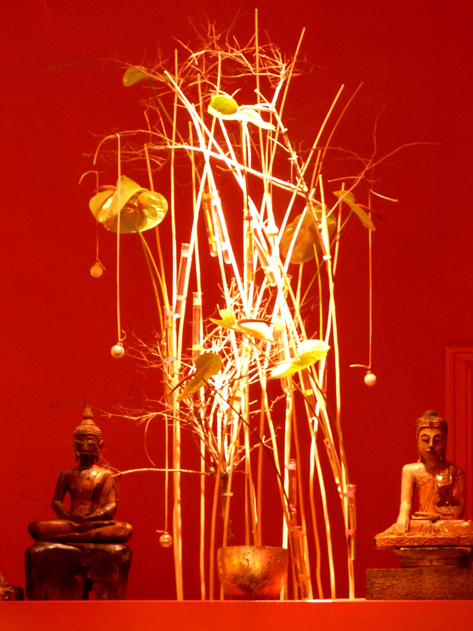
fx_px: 2769
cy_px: 316
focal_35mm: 152
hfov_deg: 9.8
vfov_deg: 13.0
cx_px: 236
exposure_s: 1/6
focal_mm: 27.3
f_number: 3.7
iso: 400
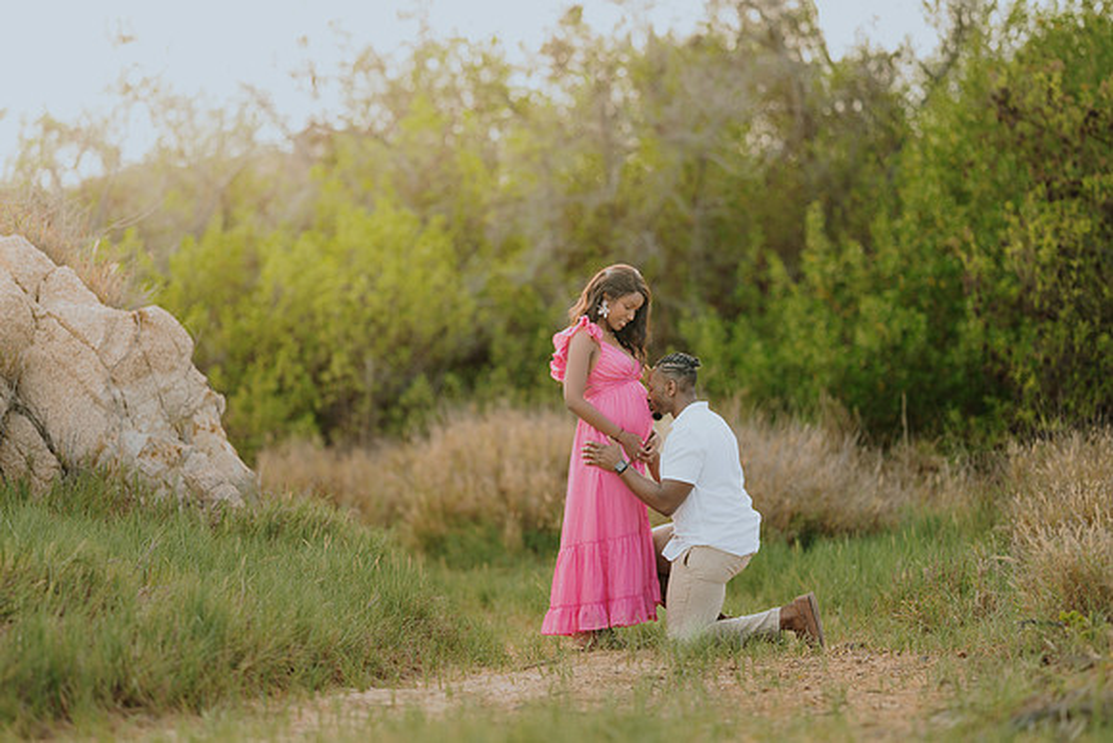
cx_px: 556
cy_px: 372
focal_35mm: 140
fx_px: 4342
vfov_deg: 9.8
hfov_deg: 14.6
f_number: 1.8
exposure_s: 1/400
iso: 50
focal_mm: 135
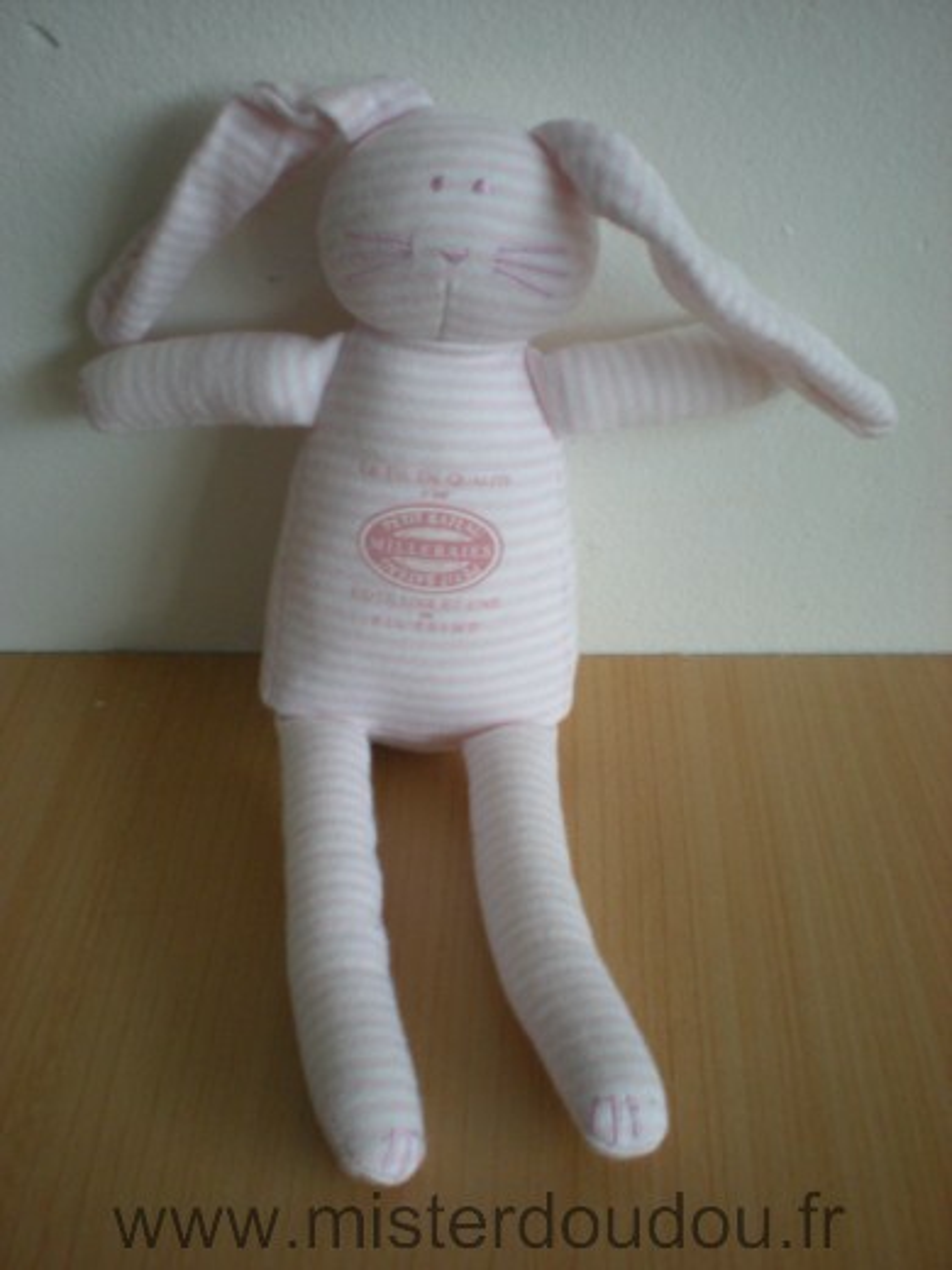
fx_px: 1393
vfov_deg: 49.0
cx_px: 476
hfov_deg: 37.7
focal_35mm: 38
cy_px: 635
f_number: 3.1
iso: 200
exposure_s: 1/33.7
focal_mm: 6.3
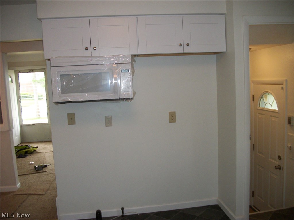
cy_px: 110
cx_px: 147
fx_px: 272
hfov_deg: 56.8
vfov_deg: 44.2
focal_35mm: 32
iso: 160
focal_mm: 5.7
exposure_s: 1/60
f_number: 2.9
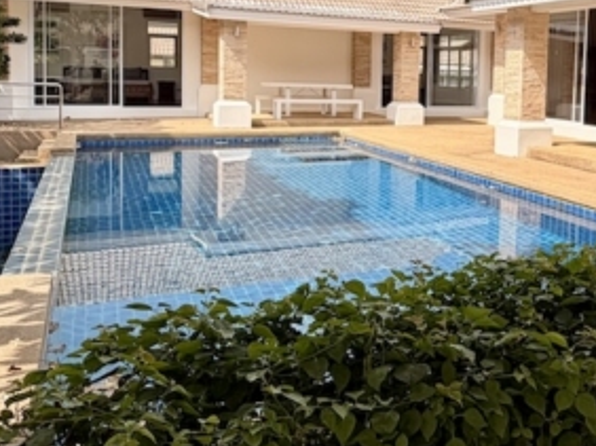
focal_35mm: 29
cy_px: 114
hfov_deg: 59.0
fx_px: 499
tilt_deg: -3.8
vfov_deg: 46.5
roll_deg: -1.4
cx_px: 435
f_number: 2.2
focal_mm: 2.22
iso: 32
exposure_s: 1/770
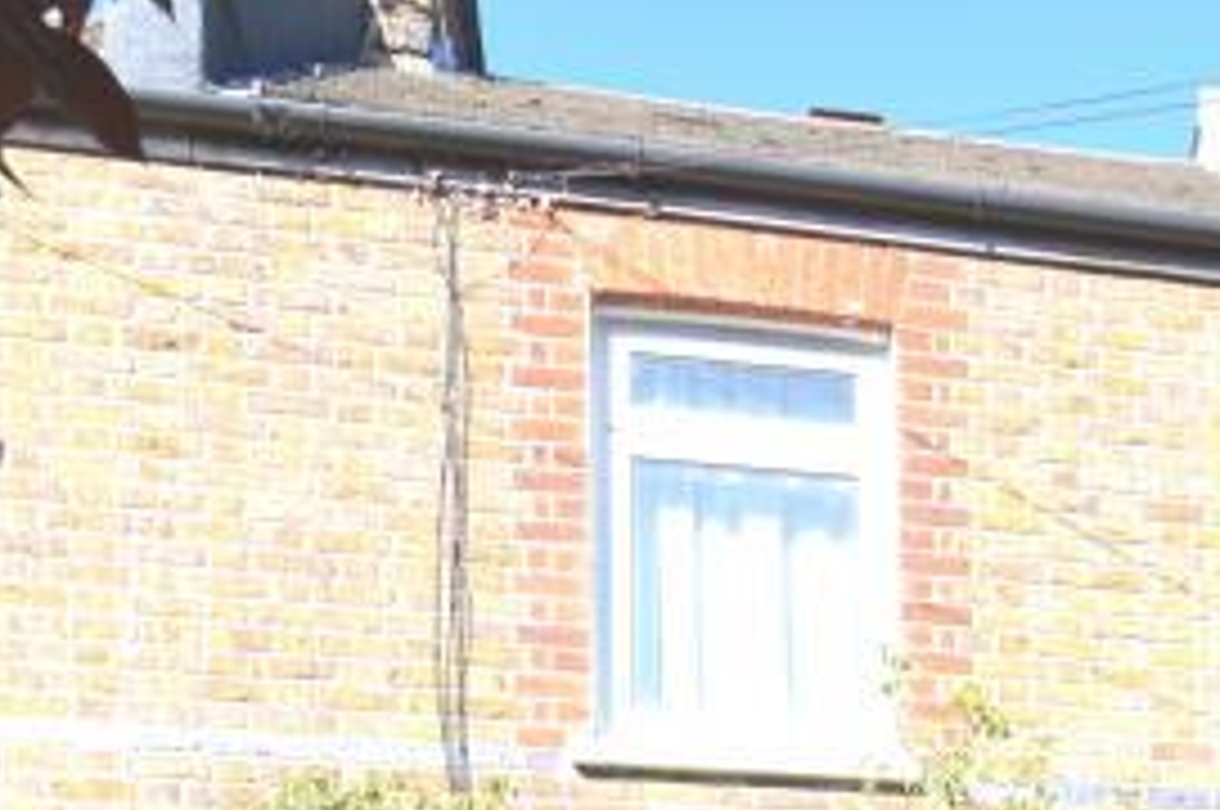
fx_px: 1692
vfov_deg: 21.3
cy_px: 1305
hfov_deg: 37.2
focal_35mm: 50
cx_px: 1089
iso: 100
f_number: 6.3
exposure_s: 1/160
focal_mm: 10
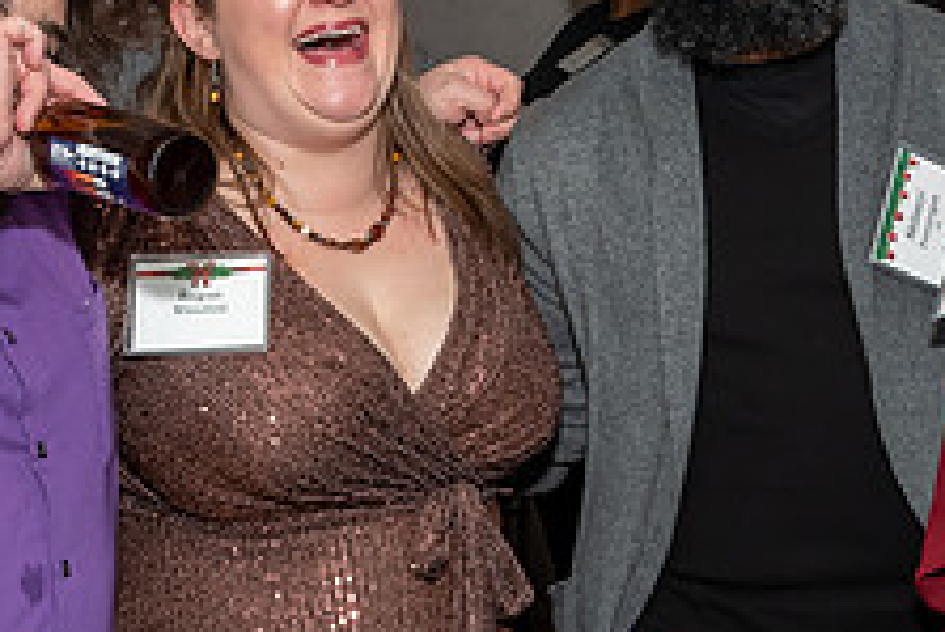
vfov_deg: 11.3
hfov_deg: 16.9
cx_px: 566
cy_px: 311
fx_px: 3178
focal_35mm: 121
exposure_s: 1/250
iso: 400
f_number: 6.3
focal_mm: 22
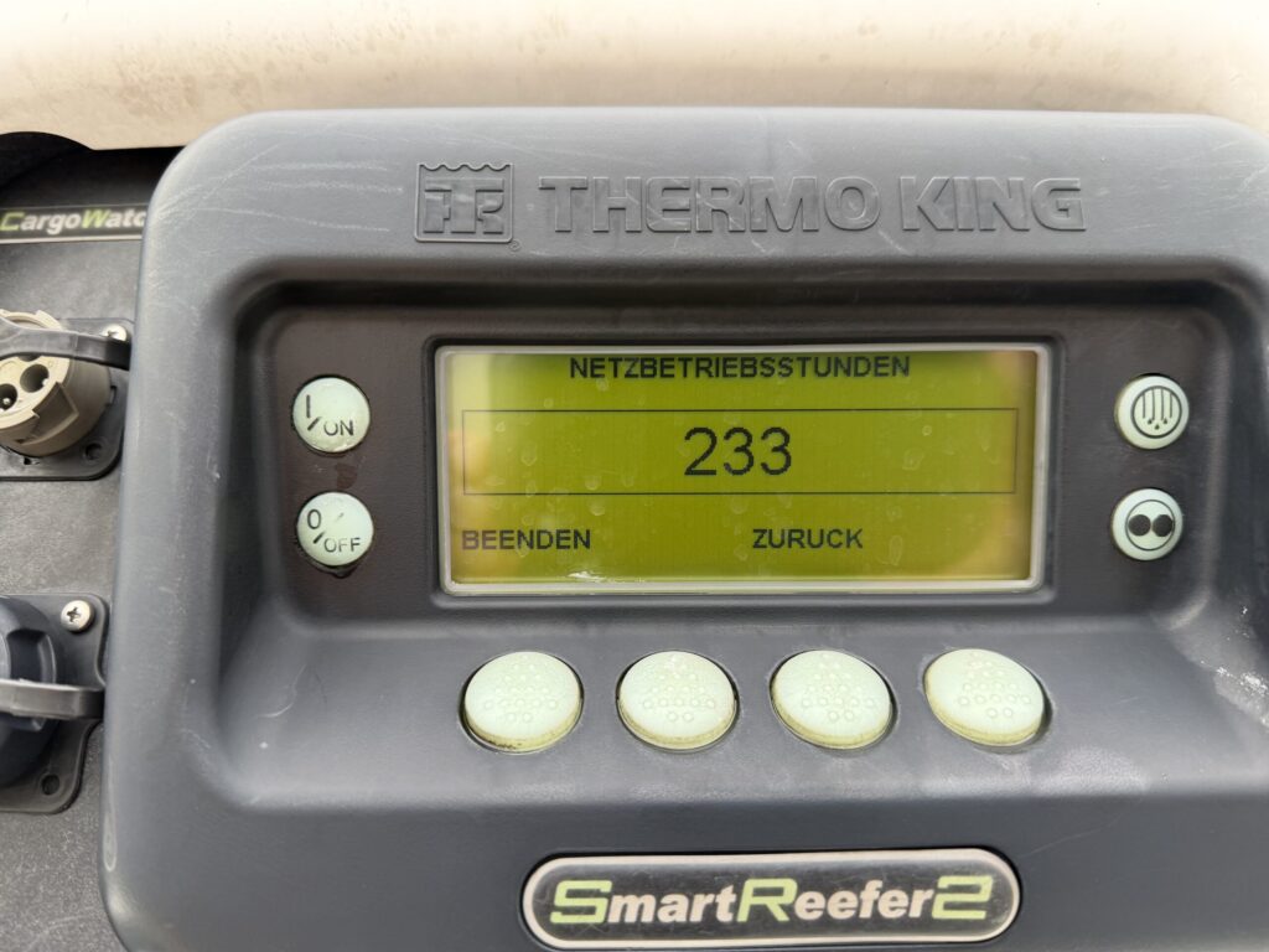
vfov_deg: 56.8
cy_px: 476
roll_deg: +0.7
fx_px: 880
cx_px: 634
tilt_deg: +17.0
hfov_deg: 71.6
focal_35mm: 24
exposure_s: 1/403
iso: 100
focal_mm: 6.76
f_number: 1.78
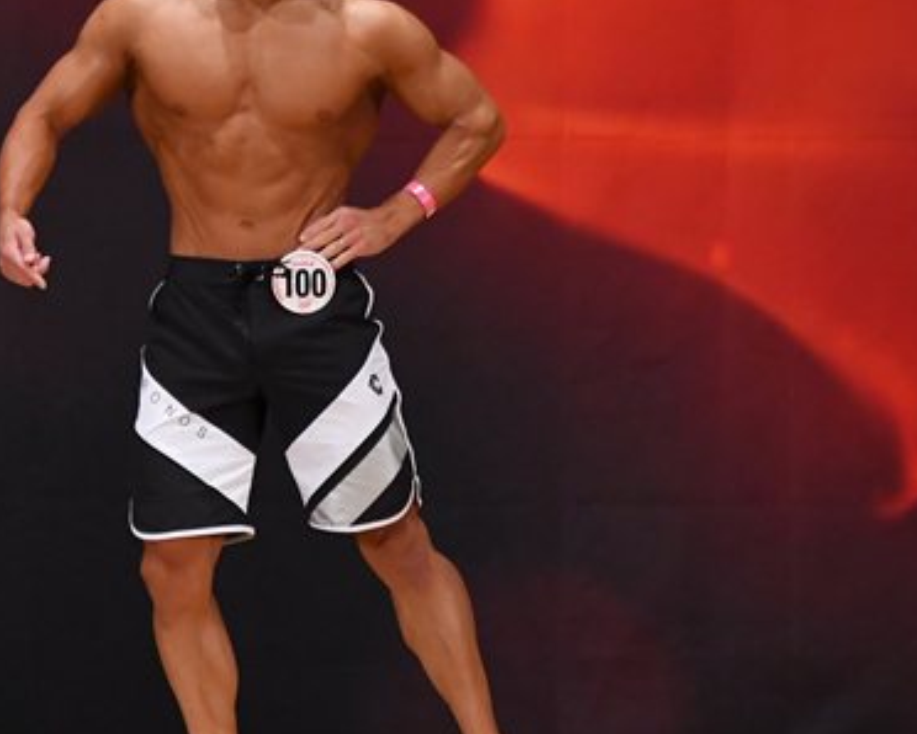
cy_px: 291
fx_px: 15125
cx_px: 349
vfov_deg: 2.8
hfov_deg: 3.5
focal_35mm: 557
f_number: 5.6
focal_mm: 190
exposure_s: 1/400
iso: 3200
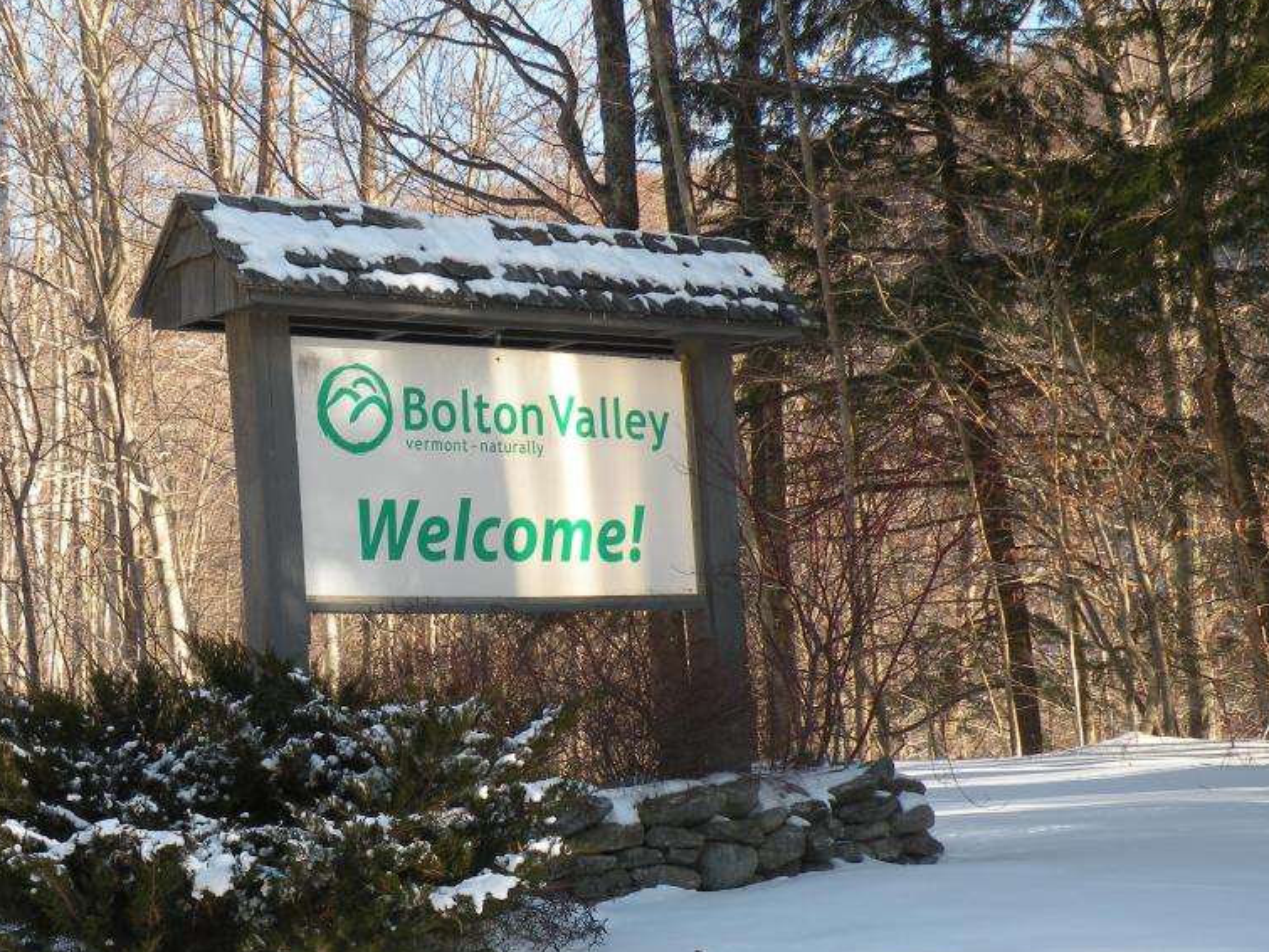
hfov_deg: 25.6
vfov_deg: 19.4
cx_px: 452
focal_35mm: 76
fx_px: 2786
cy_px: 569
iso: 64
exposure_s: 1/122
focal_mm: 9.8
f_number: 4.5
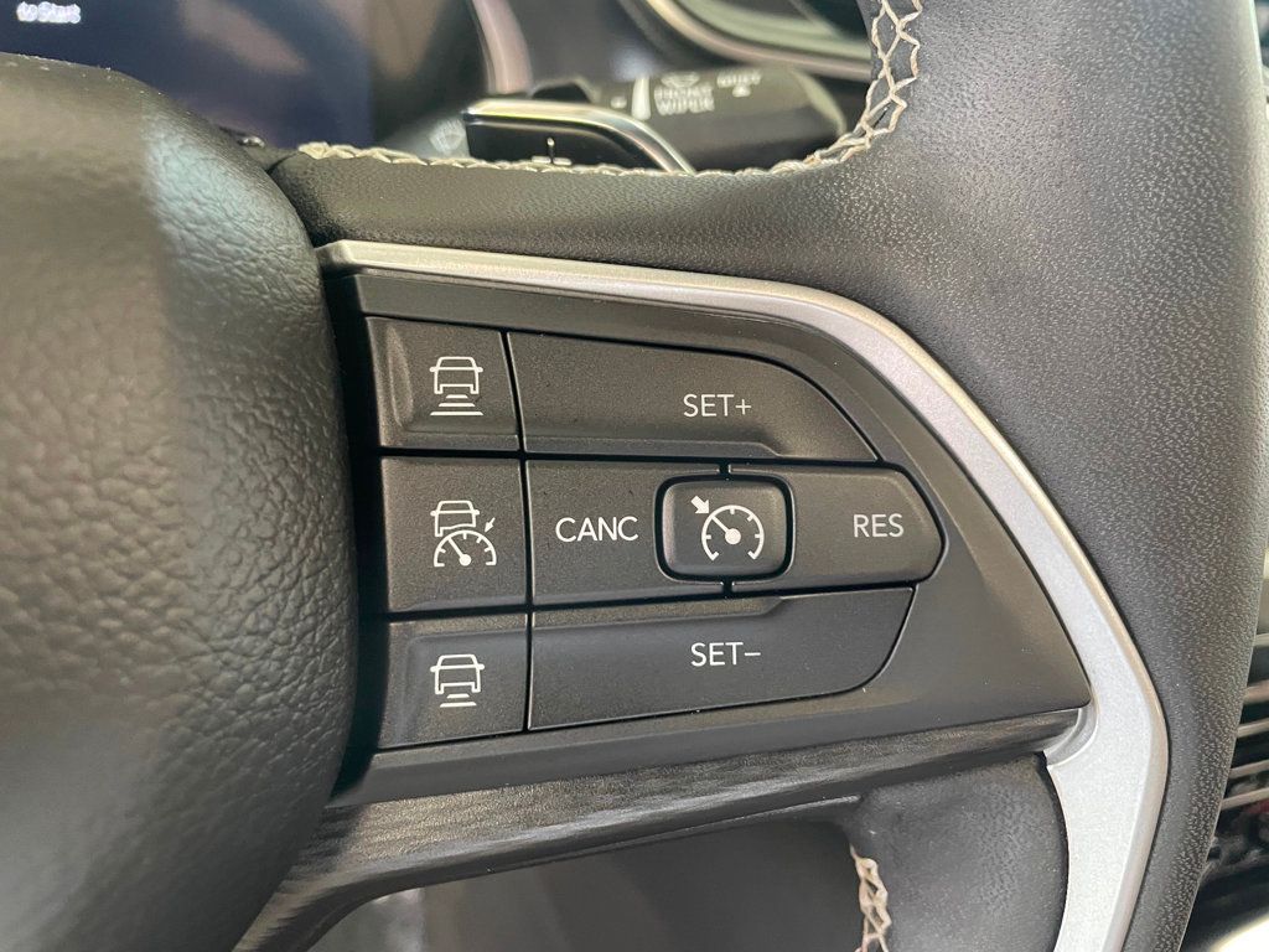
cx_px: 634
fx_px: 953
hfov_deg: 67.3
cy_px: 476
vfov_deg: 53.1
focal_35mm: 26
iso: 400
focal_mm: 4.2
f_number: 1.6
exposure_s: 1/60
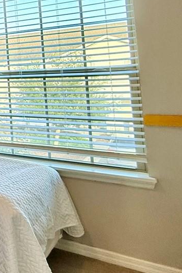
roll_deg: +2.5
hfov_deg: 20.4
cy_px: 62
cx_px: -155
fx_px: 333
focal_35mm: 44
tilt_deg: +3.2
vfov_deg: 42.8
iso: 200
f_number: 2.2
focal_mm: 2.22
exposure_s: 1/120
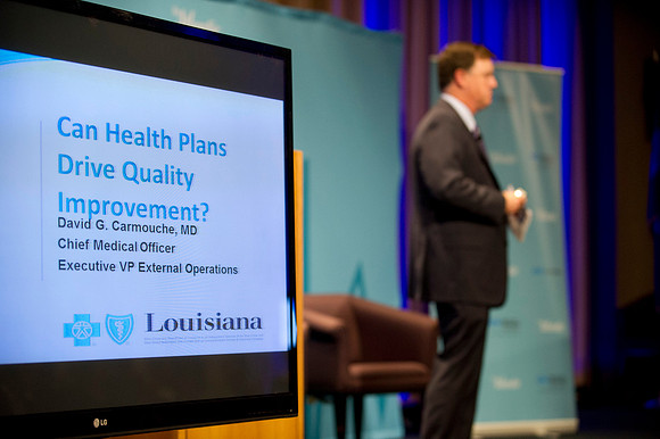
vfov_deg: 15.9
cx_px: 330
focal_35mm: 86
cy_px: 220
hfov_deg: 23.7
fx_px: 1576
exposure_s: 1/250
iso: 2500
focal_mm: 86
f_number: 2.8
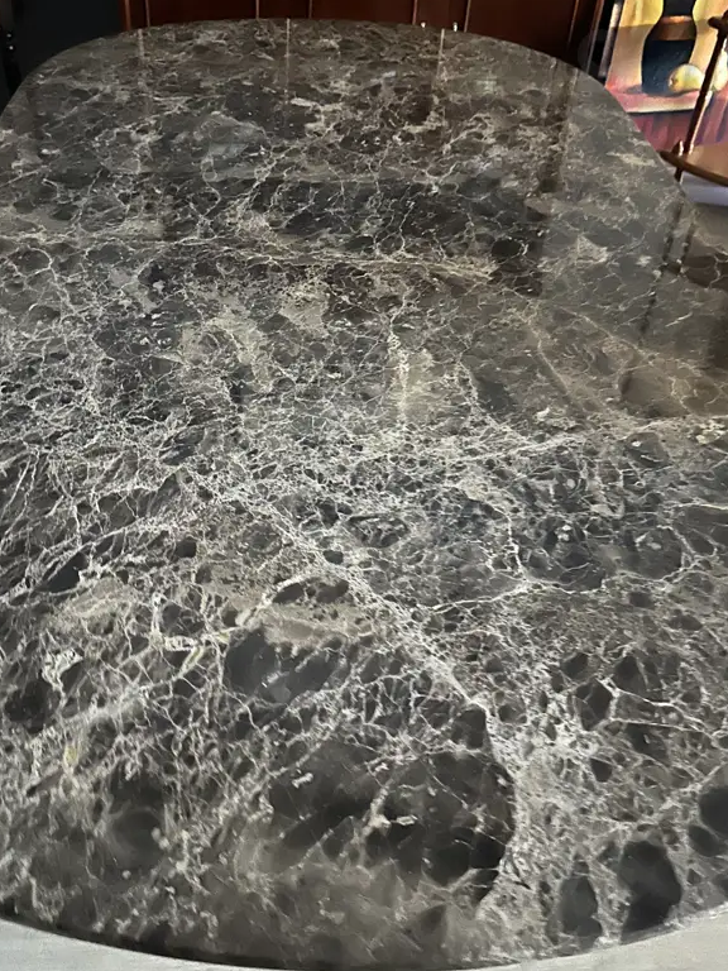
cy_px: 455
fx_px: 897
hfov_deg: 44.0
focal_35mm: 32
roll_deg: -2.8
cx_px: 300
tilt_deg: -40.4
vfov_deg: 56.8
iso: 1600
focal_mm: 6.86
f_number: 1.78
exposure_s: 1/9
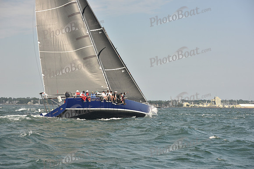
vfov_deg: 19.5
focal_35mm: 70
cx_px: 127
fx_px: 494
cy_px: 84
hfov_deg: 28.8
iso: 250
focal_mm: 70
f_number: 6.3
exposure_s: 1/640
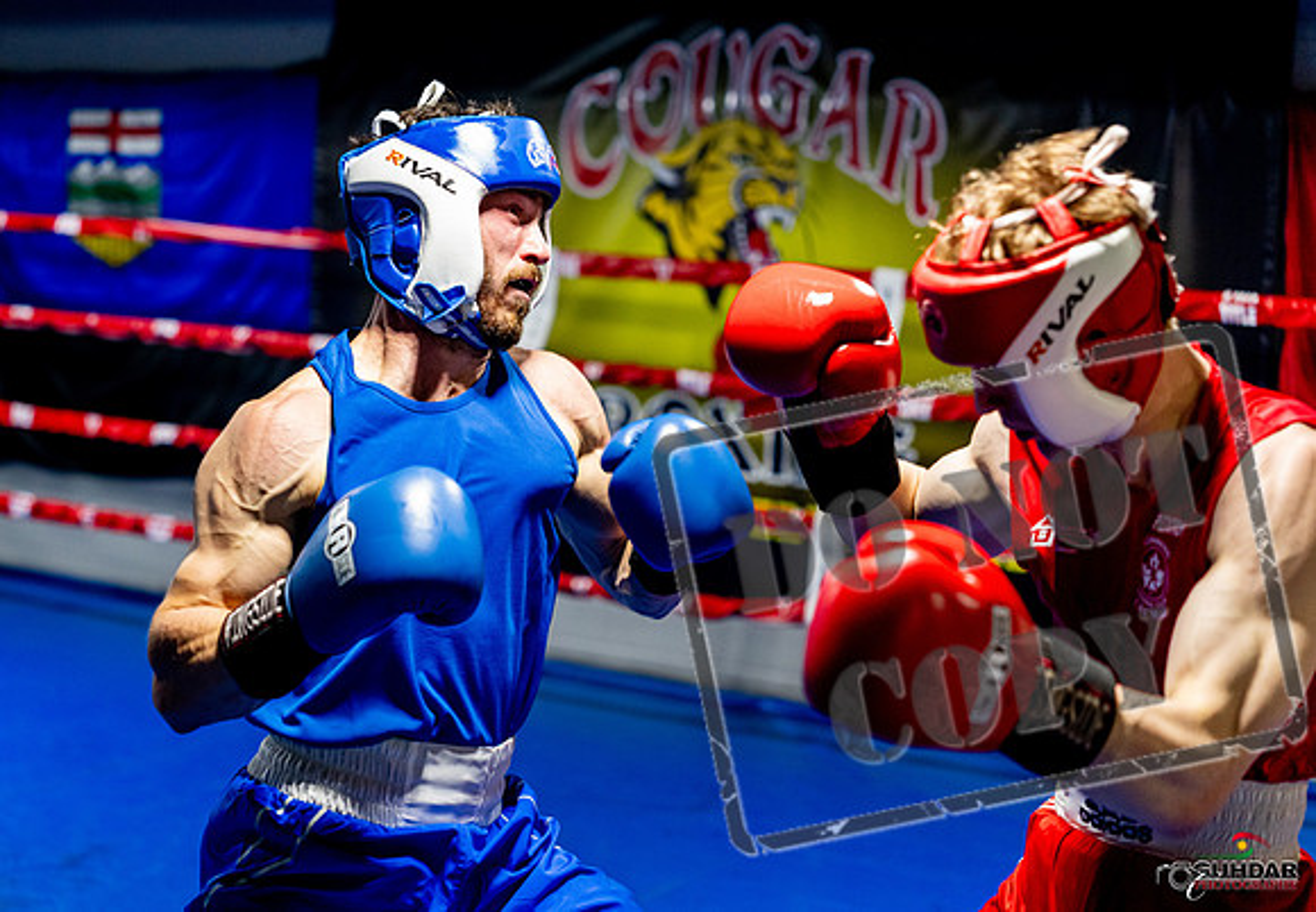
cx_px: 527
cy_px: 479
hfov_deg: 33.3
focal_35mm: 59
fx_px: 2192
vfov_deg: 23.5
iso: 3200
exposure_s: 1/800
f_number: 2
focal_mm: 50
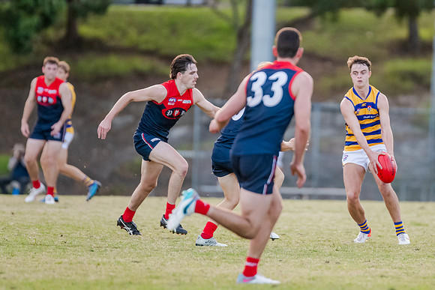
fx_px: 6108
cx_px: 302
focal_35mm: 505
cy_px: 109
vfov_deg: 2.7
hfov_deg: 4.1
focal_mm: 300
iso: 2000
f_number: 2.8
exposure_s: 1/1600
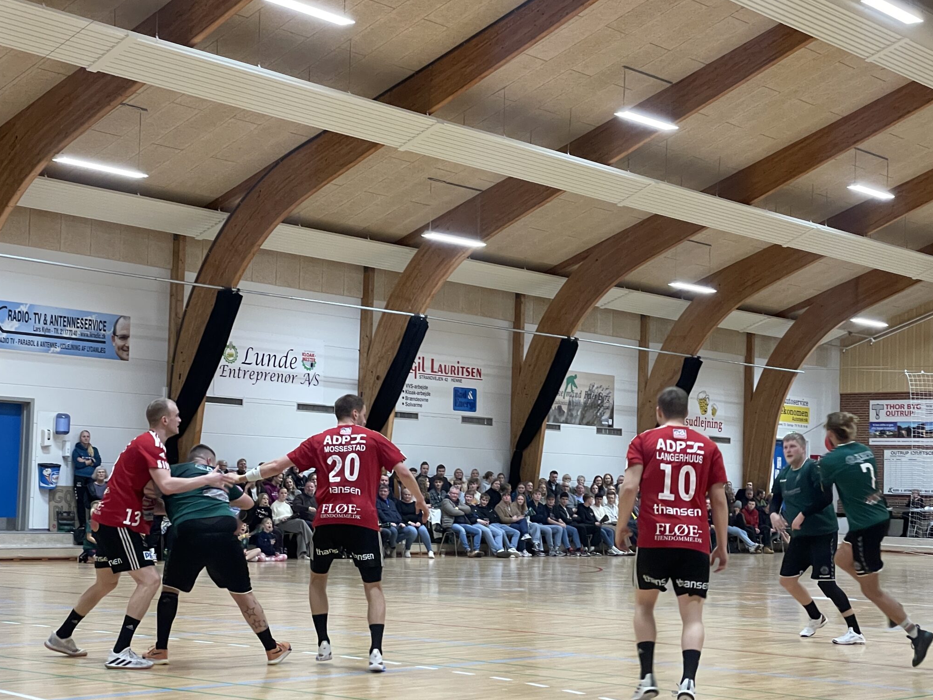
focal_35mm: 66
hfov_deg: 29.4
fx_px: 1779
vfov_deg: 22.2
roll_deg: -0.8
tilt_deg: +3.7
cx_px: 527
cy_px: 405
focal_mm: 6
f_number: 2
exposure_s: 1/90
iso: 200
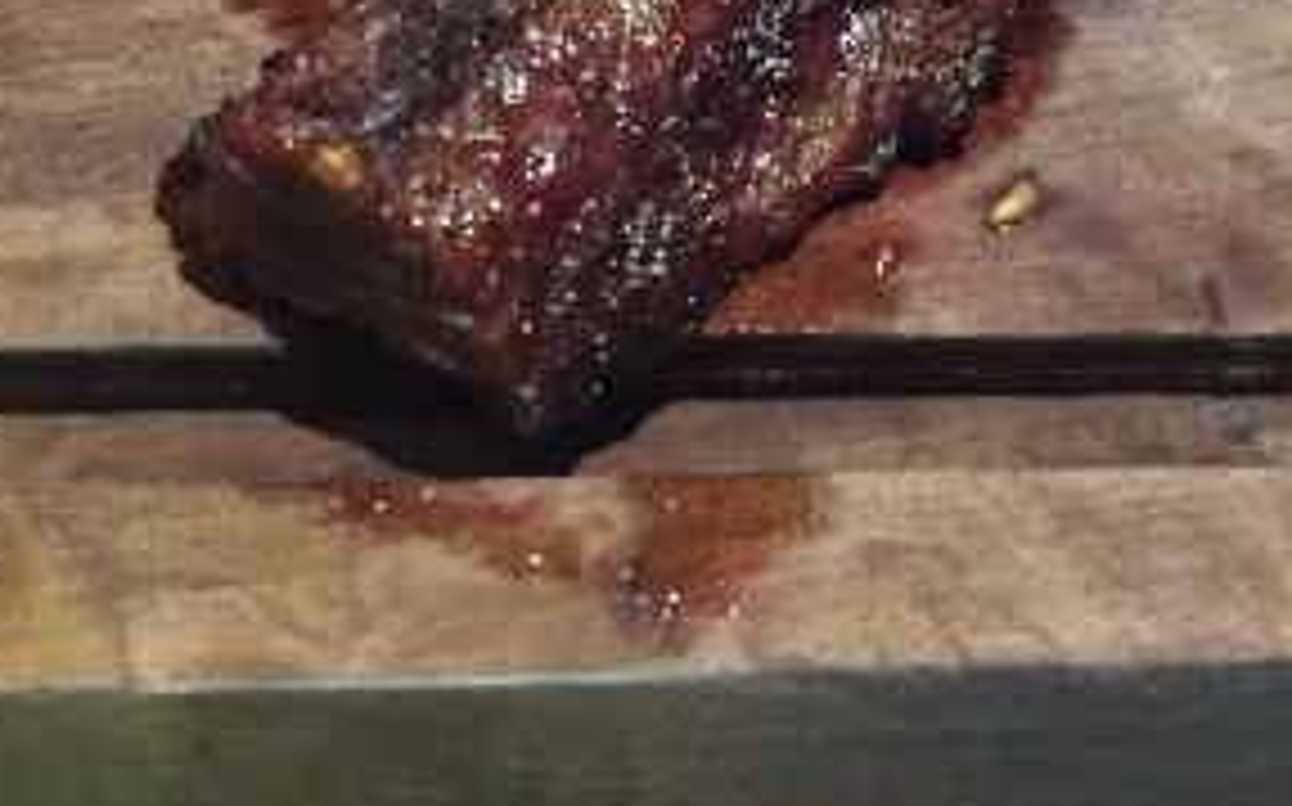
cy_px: -214
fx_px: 2639
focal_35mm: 75
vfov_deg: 16.5
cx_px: 1184
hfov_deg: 26.5
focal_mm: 4.15
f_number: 2.2
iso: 250
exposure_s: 1/20
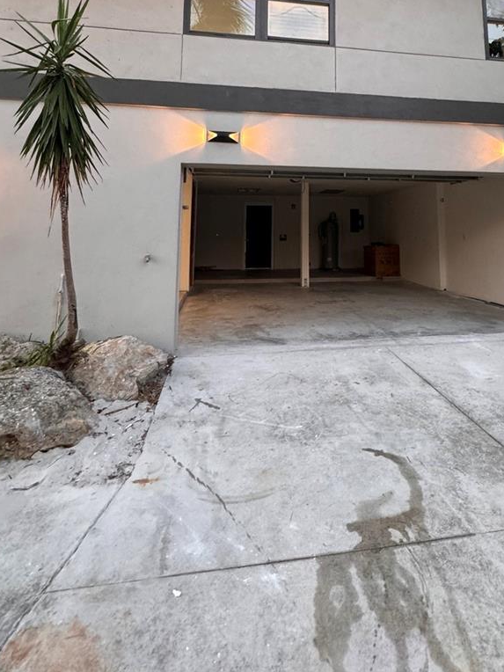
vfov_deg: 71.5
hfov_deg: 60.6
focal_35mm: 22
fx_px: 427
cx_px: 303
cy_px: 173
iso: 250
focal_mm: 2.22
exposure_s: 1/120
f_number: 2.2
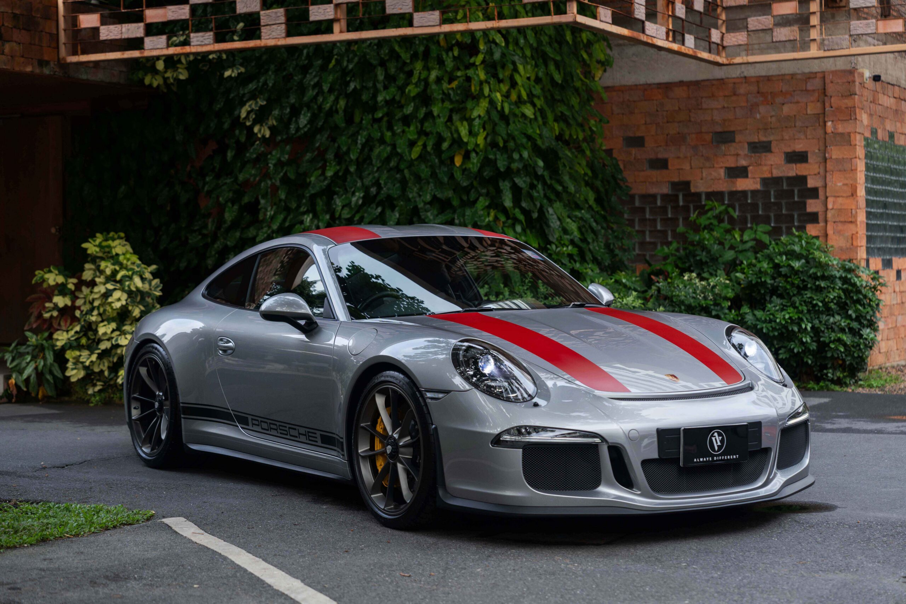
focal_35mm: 70
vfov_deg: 19.5
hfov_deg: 28.8
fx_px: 1762
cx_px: 453
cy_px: 302
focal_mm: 70
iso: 200
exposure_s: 1/400
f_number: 2.8
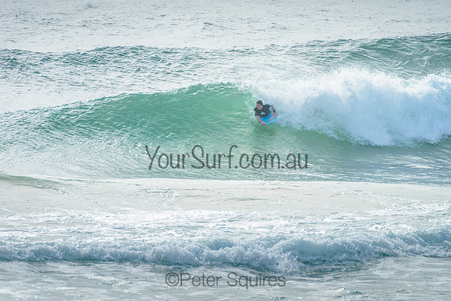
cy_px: 117
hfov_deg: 4.2
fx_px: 6145
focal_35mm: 490
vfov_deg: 2.8
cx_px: 276
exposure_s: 1/1600
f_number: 13
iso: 500
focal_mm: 400
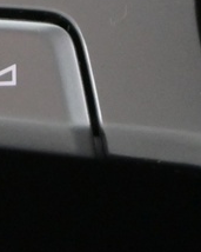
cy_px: -237
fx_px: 2296
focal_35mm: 309
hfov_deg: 5.0
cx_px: -78
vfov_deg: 6.1
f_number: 4.8
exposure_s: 1/50
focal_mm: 29
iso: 2800
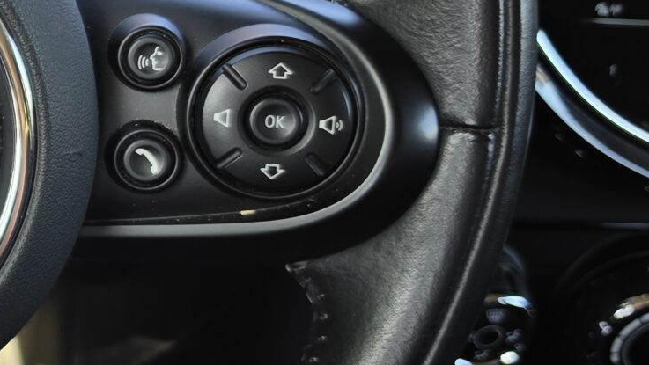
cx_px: -321
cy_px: 57
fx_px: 1498
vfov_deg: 13.8
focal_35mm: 87
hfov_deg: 20.8
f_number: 1.4
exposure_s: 1/93
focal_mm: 6.5
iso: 12
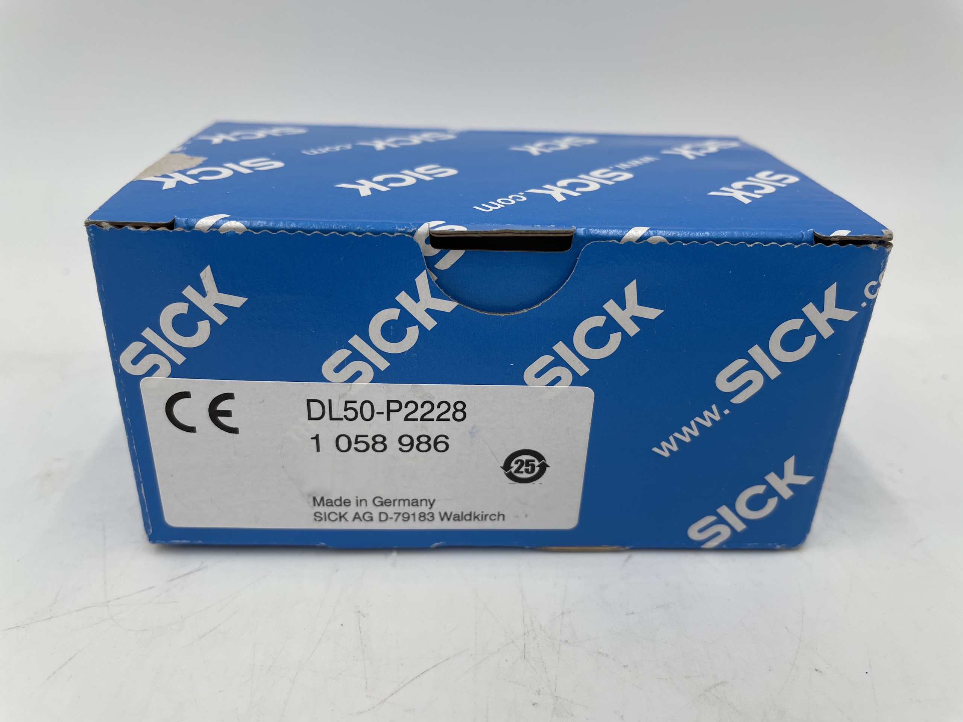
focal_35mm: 26
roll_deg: -2.8
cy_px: 361
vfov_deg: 53.1
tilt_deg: -29.0
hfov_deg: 67.3
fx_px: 723
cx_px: 482
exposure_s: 1/442
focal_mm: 4.2
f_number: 1.6
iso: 32
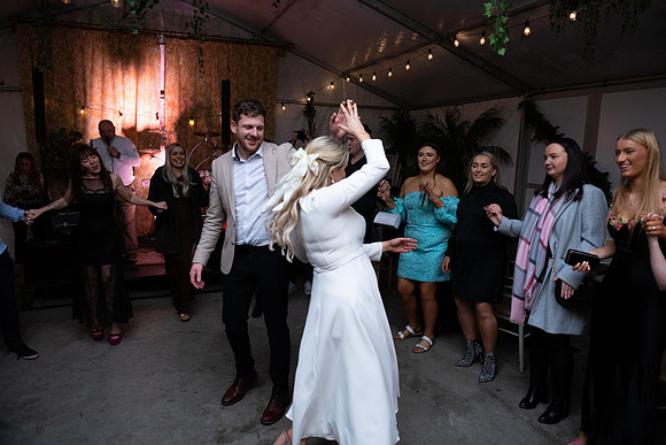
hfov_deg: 73.7
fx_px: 444
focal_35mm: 24
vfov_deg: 53.2
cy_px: 222
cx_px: 333
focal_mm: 24
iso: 800
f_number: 3.5
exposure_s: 1/160
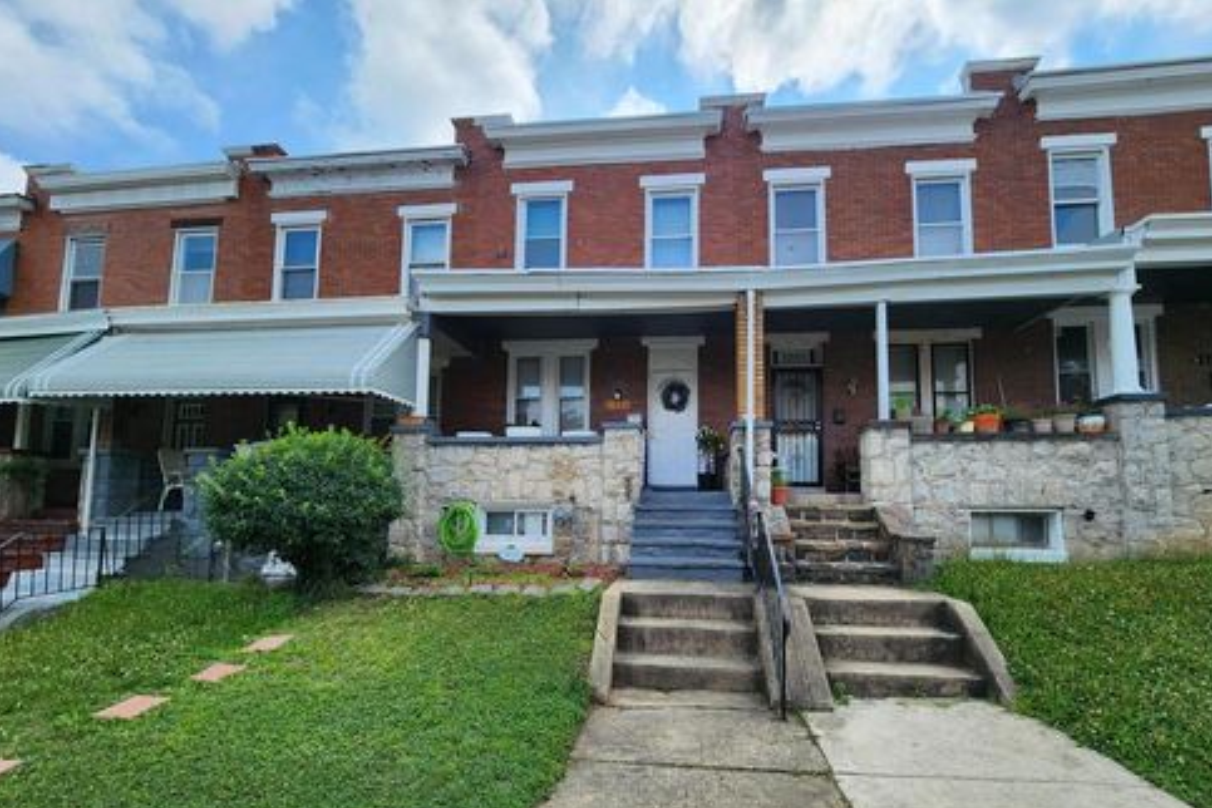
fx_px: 471
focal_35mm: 14
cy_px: 468
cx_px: 617
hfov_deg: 104.2
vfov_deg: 80.6
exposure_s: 1/1399
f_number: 2.2
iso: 50
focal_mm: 2.2
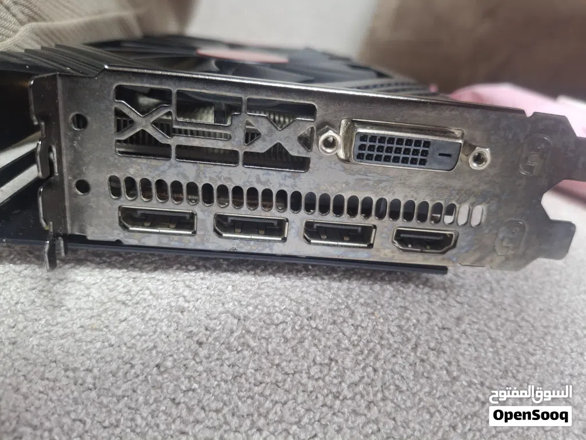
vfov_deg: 54.9
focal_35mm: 25
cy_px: 220
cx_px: 293
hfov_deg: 69.4
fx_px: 423
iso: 320
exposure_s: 1/25
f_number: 1.8
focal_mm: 4.69
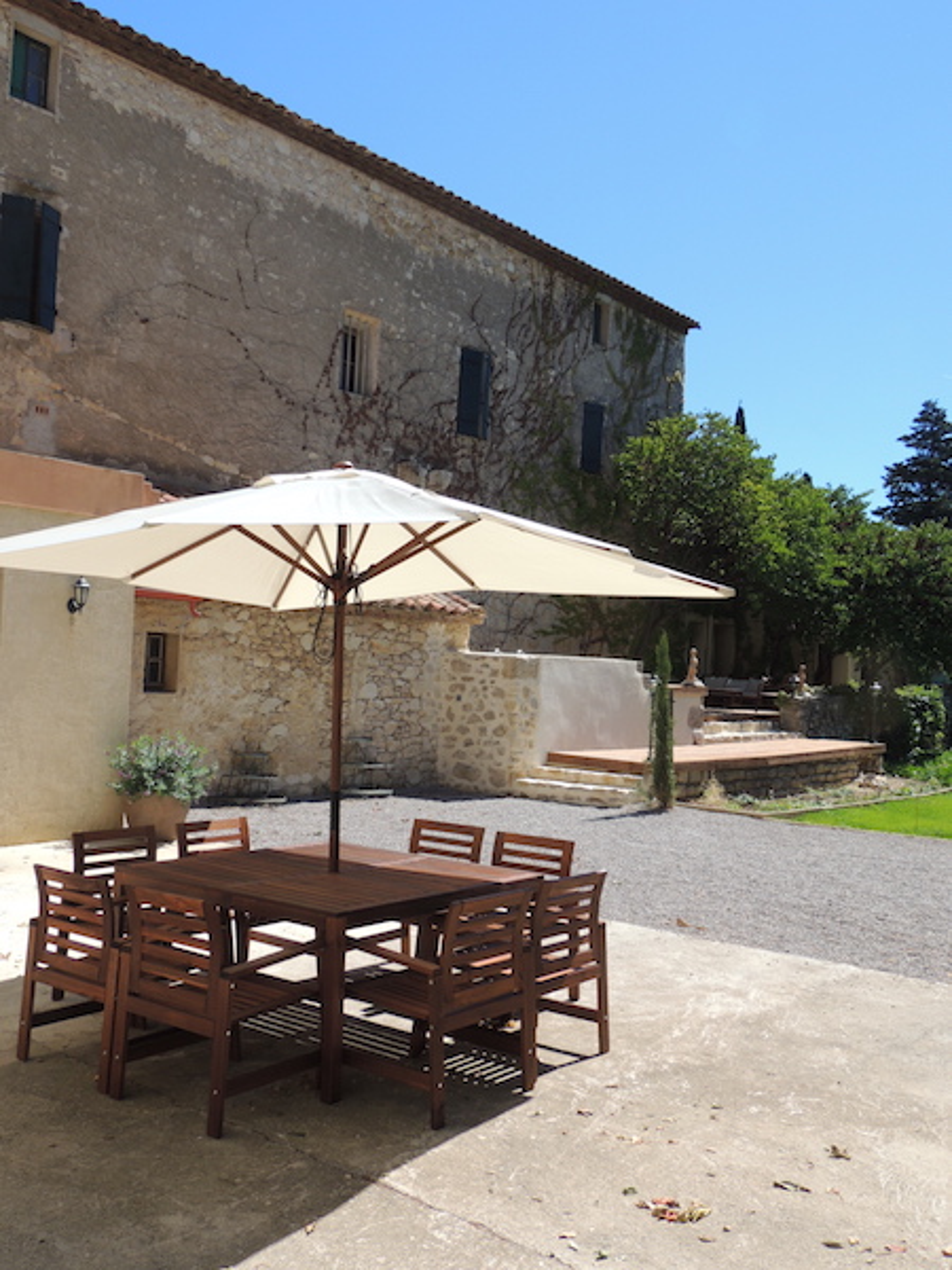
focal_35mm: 33
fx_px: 1210
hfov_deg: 42.9
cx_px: 476
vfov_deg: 55.4
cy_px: 635
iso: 100
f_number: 3.2
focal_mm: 5.8
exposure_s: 1/1000
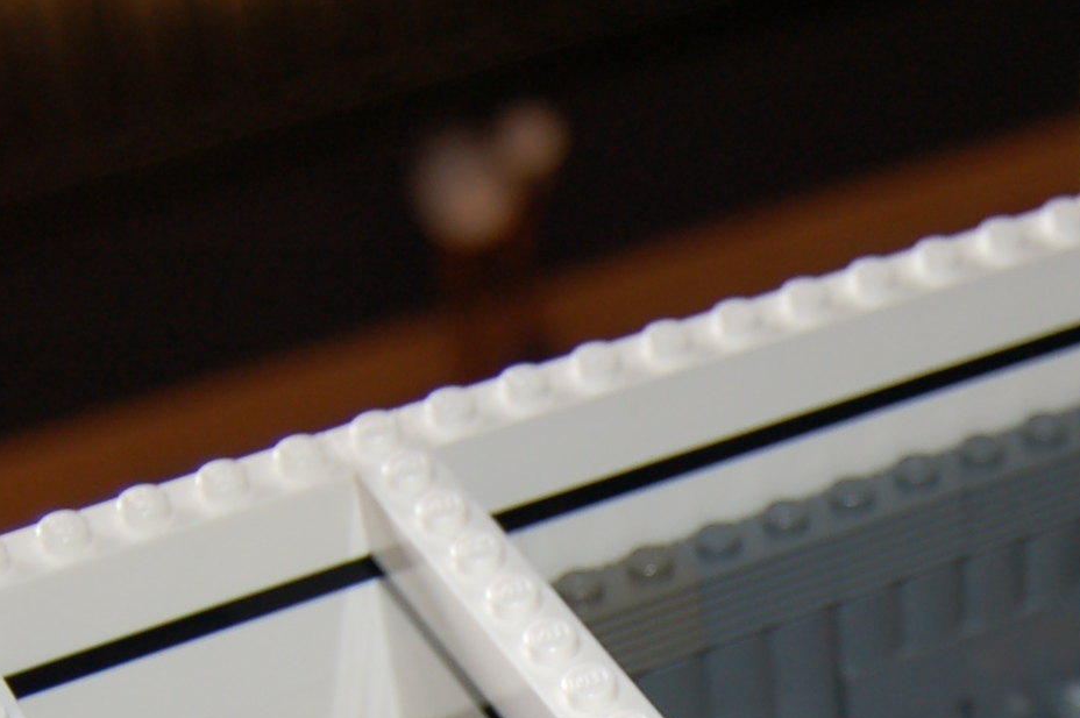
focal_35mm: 107
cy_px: 1161
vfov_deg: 12.0
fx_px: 3207
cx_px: 1172
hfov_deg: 18.4
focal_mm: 22
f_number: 3.8
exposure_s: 1/60
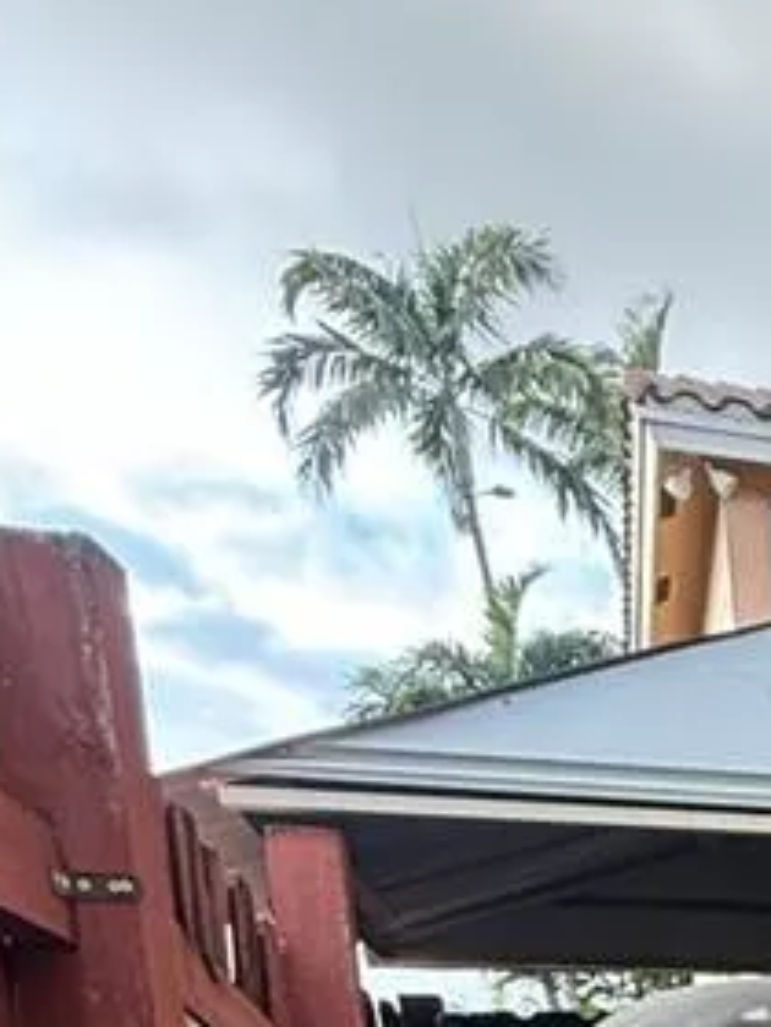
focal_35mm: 60
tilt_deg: -9.7
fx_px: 1782
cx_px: 1439
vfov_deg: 24.8
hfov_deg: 18.4
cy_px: 1540
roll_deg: +0.6
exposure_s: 1/99
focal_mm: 2.22
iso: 200
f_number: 2.2
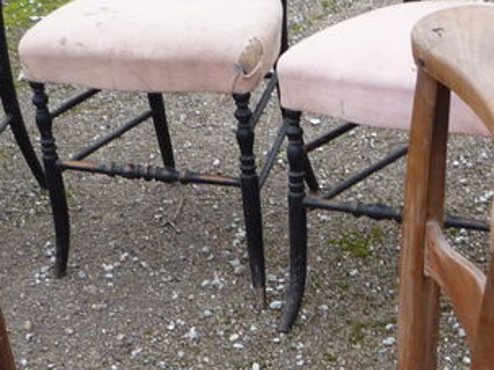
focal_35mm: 99
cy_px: 336
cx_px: 399
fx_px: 1412
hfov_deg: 19.6
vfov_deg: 14.8
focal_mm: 5.2
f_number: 3.3
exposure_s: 1/80
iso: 100
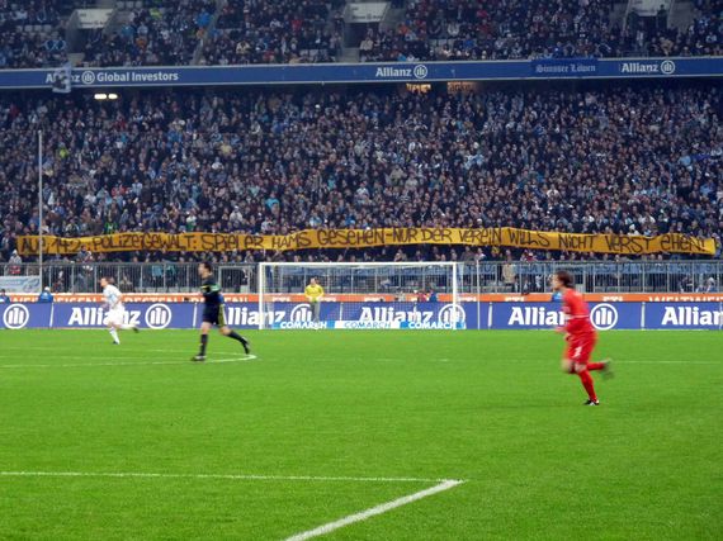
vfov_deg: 9.9
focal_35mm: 150
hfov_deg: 13.2
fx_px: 3132
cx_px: 362
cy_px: 270
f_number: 3.7
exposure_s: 1/50
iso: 400
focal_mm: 26.7
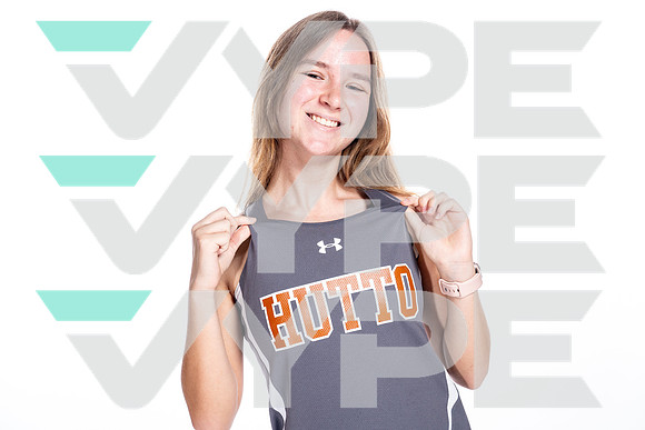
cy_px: 215
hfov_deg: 35.0
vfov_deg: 23.8
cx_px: 322
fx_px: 1021
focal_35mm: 57
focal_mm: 57
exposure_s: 1/250
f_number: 5
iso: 400
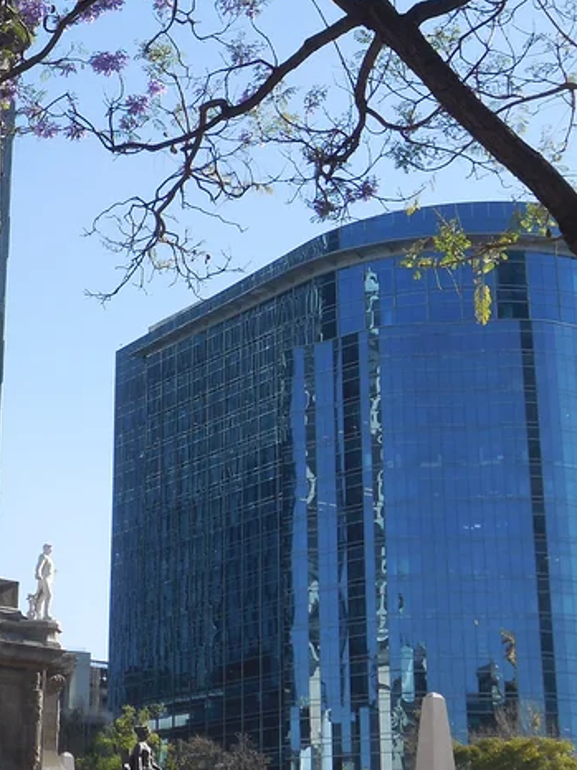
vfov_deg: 22.3
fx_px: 1935
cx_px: -23
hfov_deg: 16.5
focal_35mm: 87
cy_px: 212
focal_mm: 6.8
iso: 125
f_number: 4.2
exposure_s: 1/400
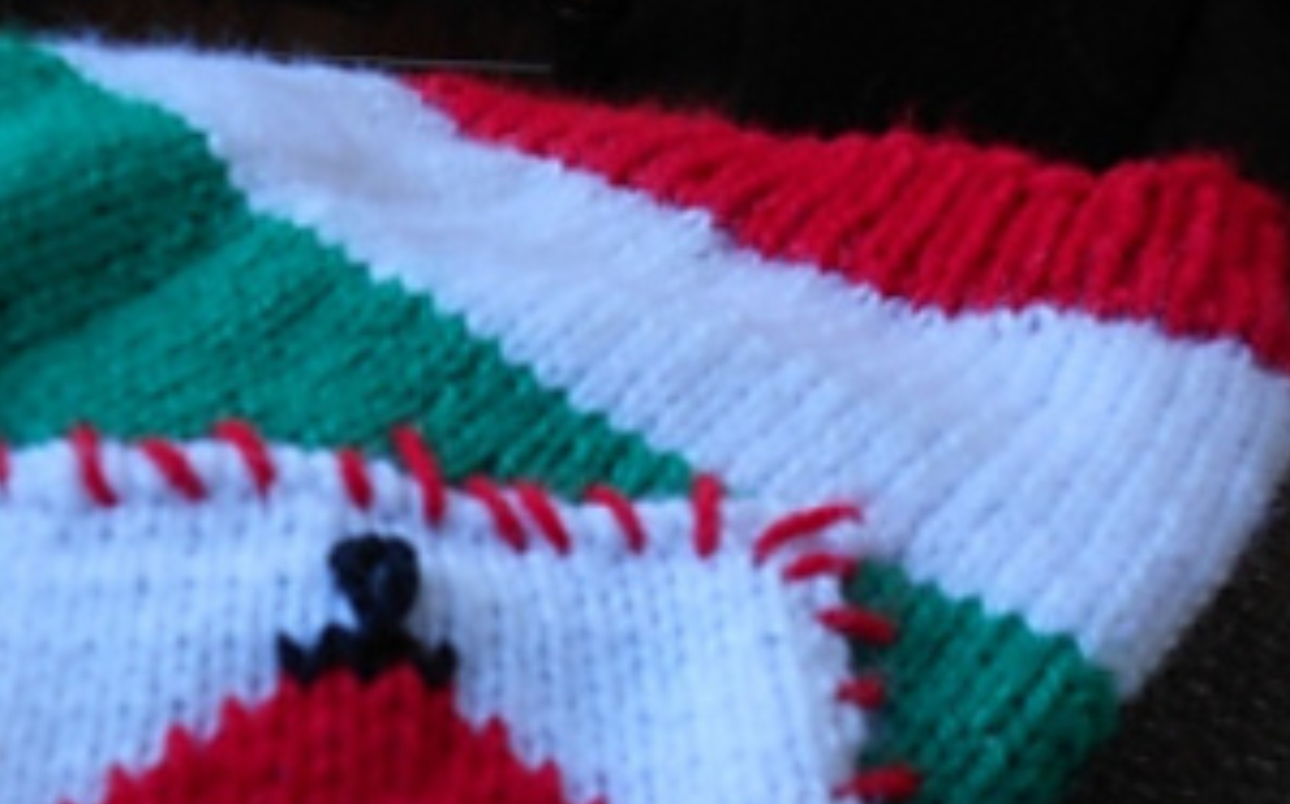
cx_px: 421
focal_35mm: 46
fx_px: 1616
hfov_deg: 42.9
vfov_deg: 26.6
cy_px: 776
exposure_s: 1/60
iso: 80
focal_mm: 4.6
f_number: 3.2
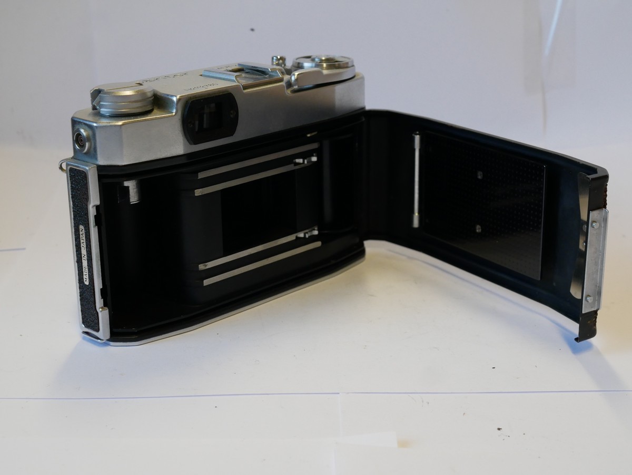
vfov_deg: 24.4
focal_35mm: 60
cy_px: 238
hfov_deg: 32.2
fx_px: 1096
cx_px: 316
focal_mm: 30
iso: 1000
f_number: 8
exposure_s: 1/60
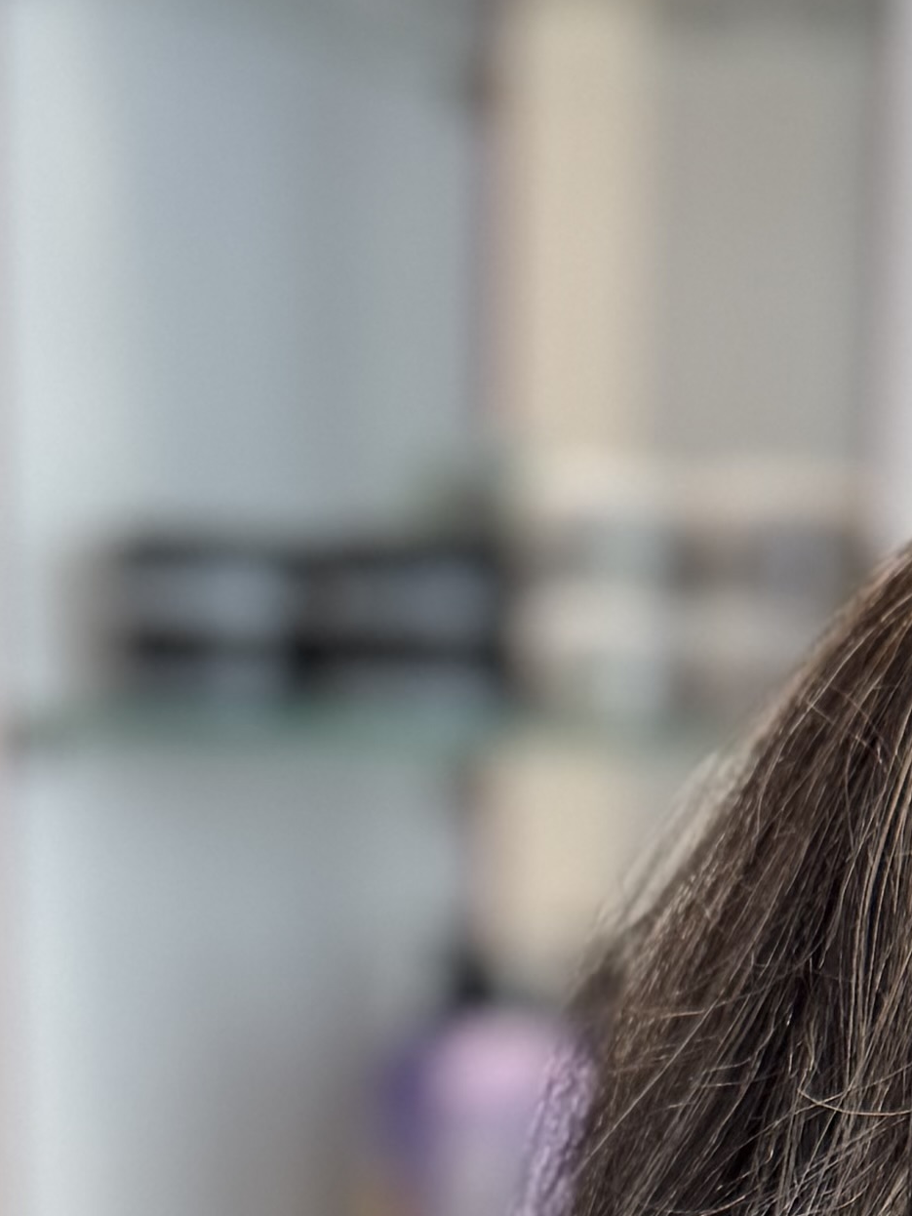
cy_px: 2387
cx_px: 1152
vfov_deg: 14.8
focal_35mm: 110
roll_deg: -3.7
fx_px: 3863
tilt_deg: -18.0
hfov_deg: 13.1
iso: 125
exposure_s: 1/100
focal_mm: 6.76
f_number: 1.78
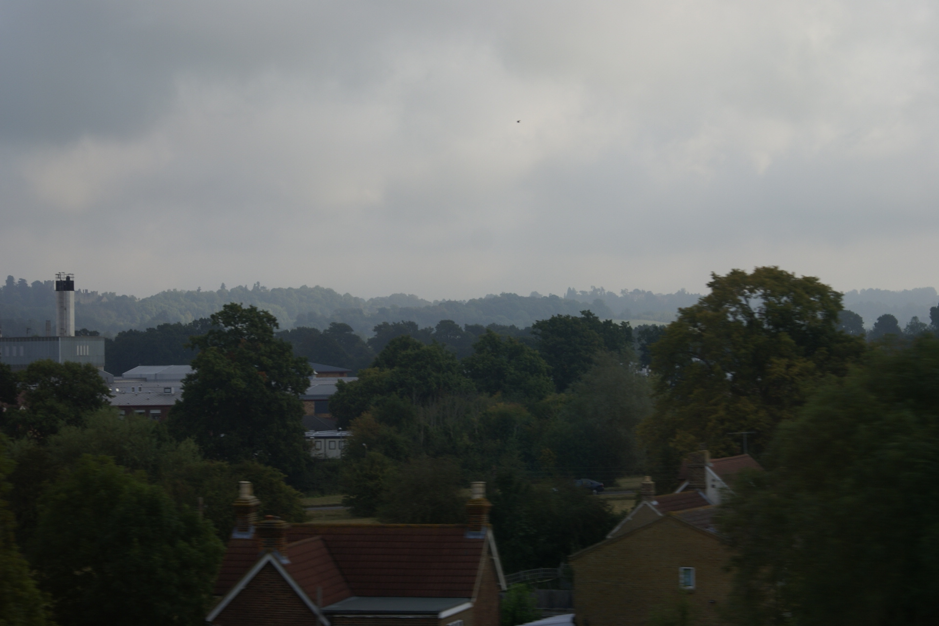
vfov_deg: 13.0
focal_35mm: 105
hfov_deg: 19.5
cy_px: 313
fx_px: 2739
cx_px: 470
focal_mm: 70
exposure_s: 1/125
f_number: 6.3
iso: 100
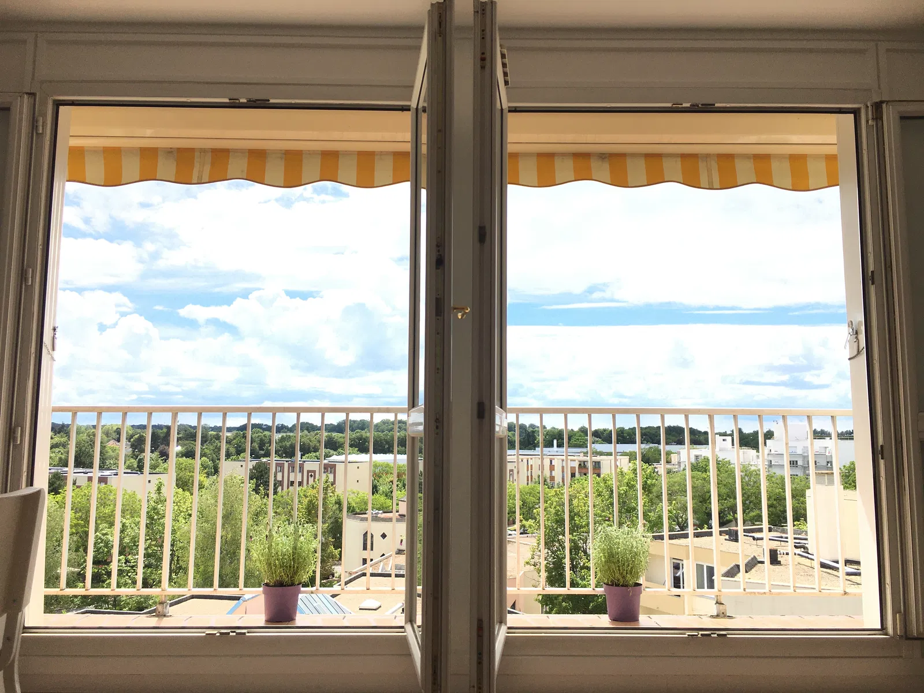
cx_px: 462
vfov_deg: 48.2
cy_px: 346
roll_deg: +0.3
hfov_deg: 61.7
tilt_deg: +7.3
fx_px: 774
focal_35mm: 29
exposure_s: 1/1538
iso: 25
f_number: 2.2
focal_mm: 4.15
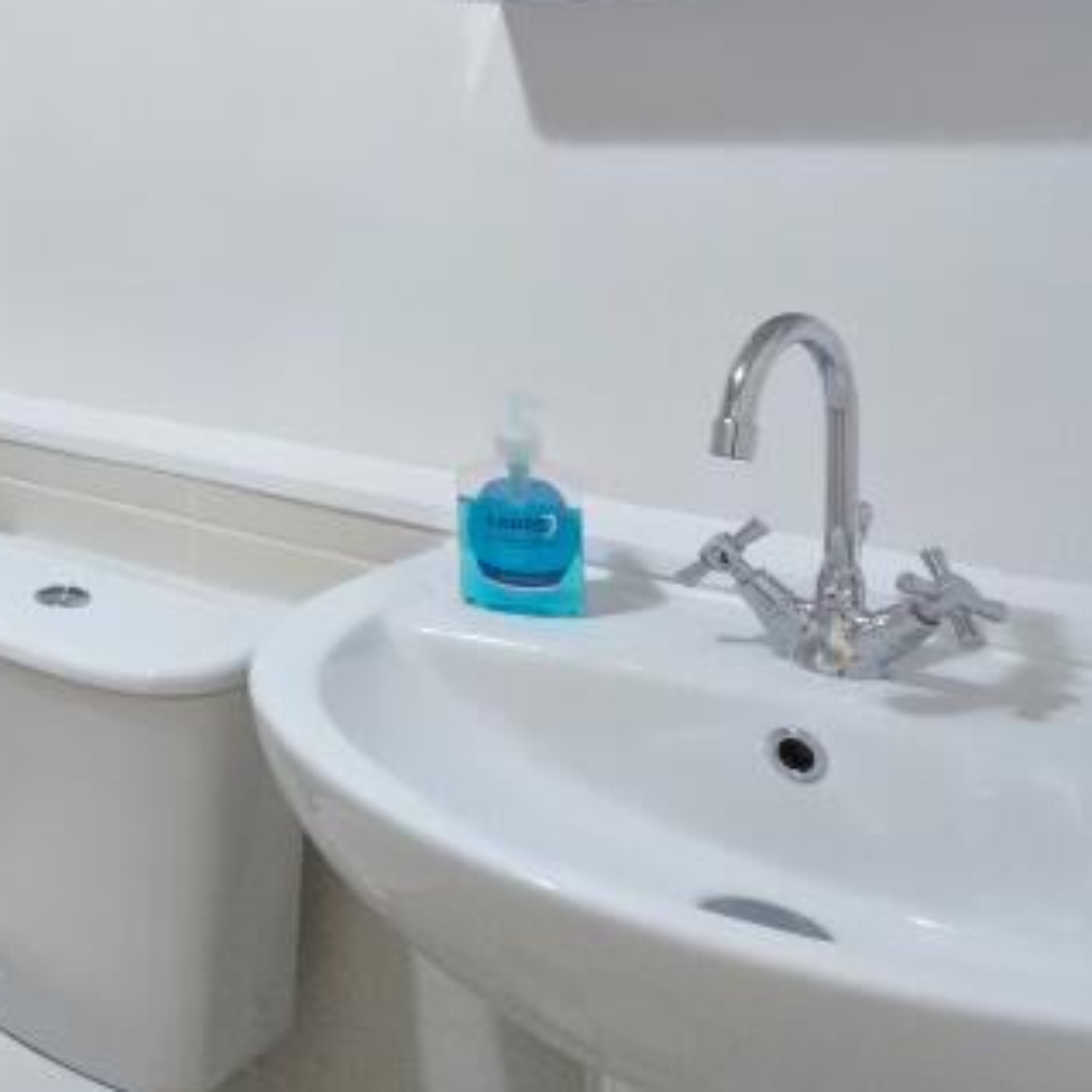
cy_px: 175
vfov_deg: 42.3
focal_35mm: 37
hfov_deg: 35.6
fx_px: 1321
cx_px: -209
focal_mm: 2.2
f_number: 2.2
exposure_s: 1/66
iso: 1250
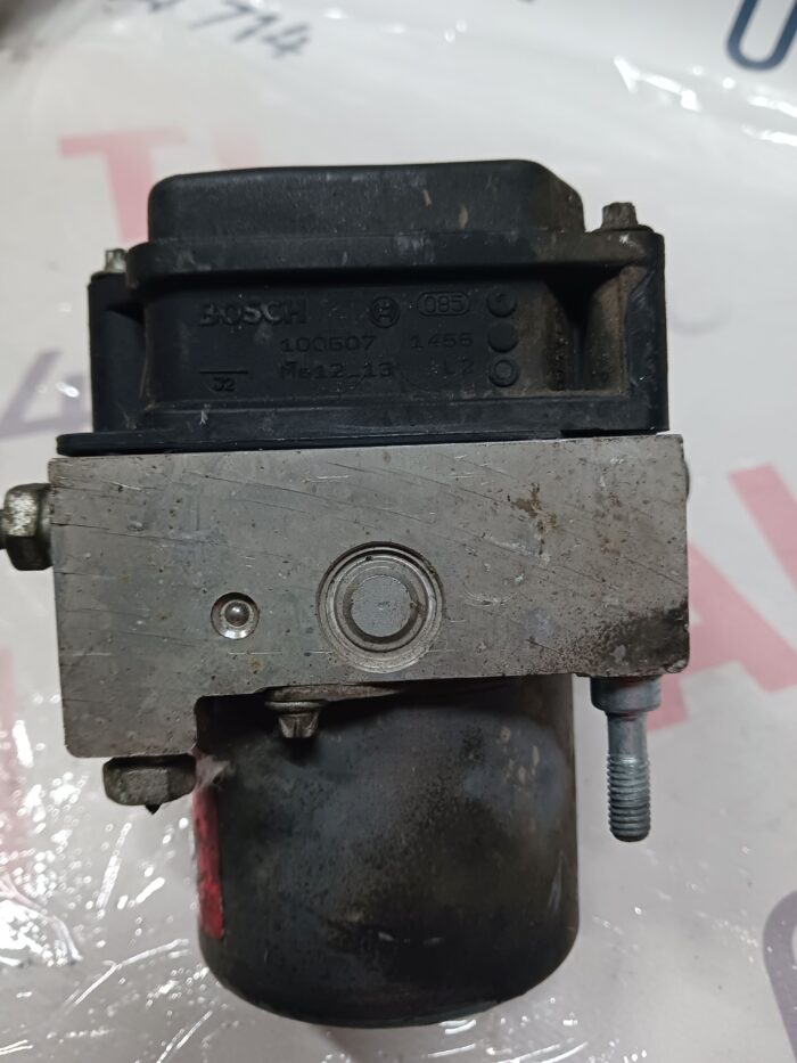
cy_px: 532
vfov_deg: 65.3
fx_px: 829
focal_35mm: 27
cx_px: 398
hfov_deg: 51.4
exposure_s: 1/25
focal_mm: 4
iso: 400
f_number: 1.8
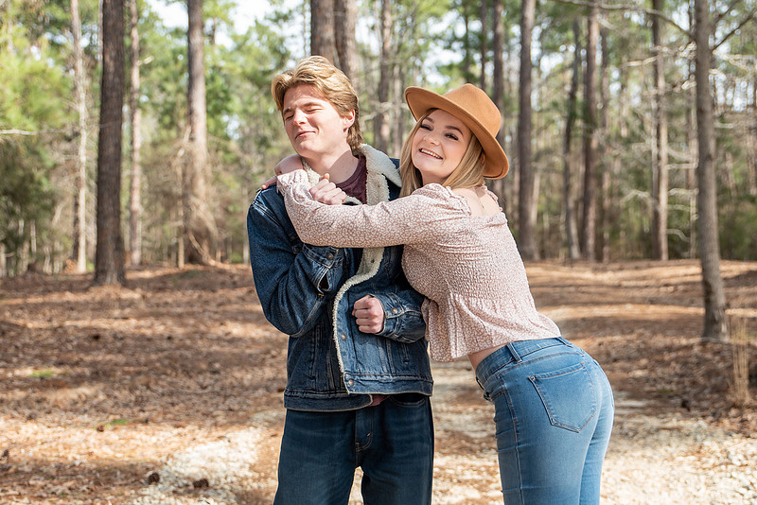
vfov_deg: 23.3
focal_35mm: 58
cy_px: 257
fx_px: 1225
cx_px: 385
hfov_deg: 34.3
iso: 100
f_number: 2.8
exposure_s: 1/400
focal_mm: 38
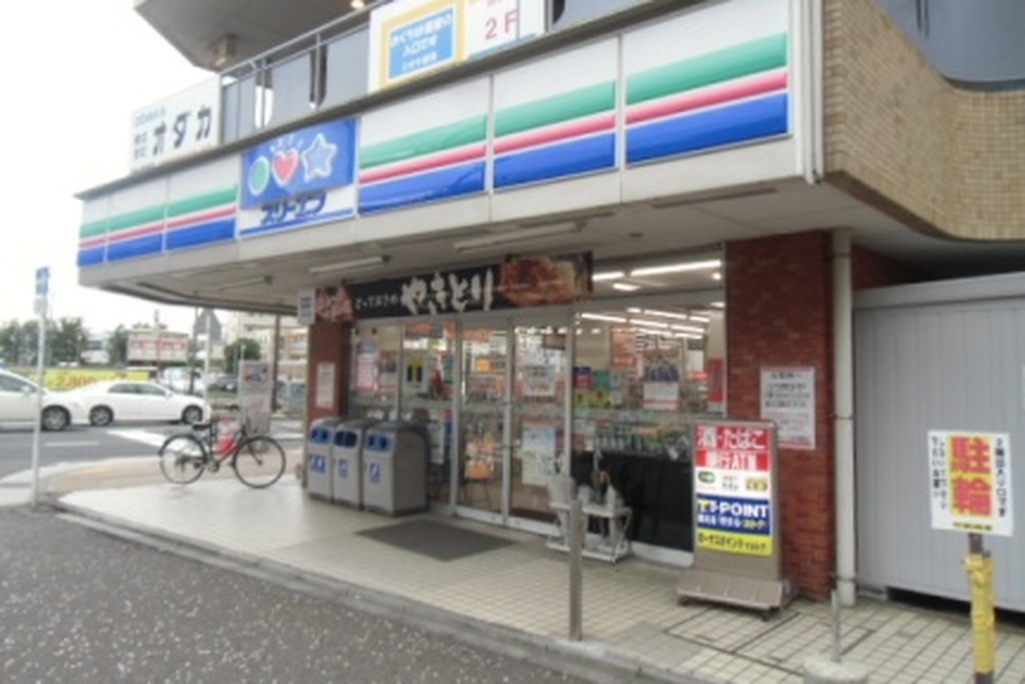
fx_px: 740
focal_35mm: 26
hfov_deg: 69.4
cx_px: 498
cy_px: 334
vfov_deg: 49.6
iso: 100
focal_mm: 4.24
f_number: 3
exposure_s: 1/80
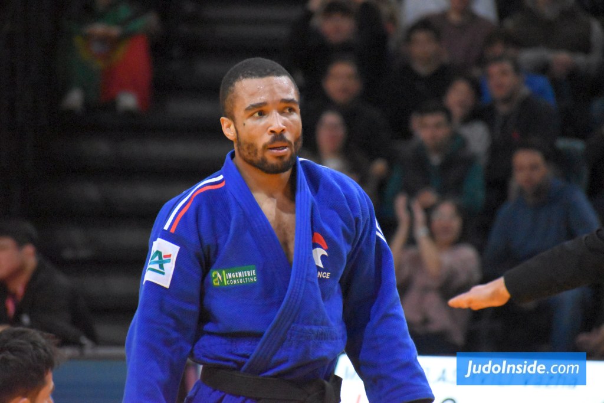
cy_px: 202
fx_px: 7551
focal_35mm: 450
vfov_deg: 3.1
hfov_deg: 4.6
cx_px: 302
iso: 12800
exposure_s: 1/640
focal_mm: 300
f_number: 7.1
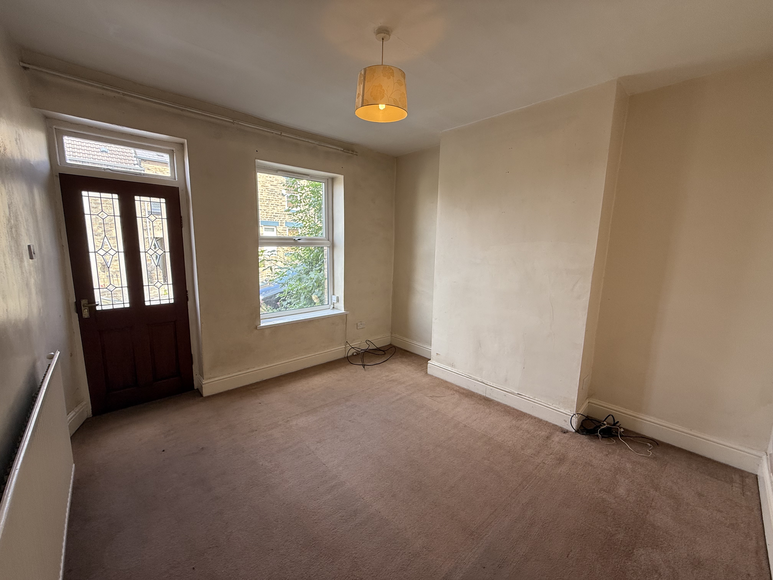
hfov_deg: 102.1
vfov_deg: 85.7
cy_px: 290
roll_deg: -1.1
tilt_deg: -8.5
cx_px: 386
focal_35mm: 14
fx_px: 313
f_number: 2.2
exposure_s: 1/99
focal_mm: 2.22
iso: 80
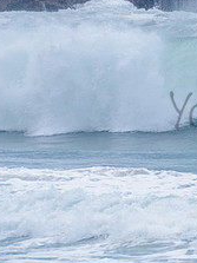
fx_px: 11651
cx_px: 261
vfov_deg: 1.3
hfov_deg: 1.0
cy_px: 83
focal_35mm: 1534
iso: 220
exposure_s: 1/2000
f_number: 5.6
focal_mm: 500
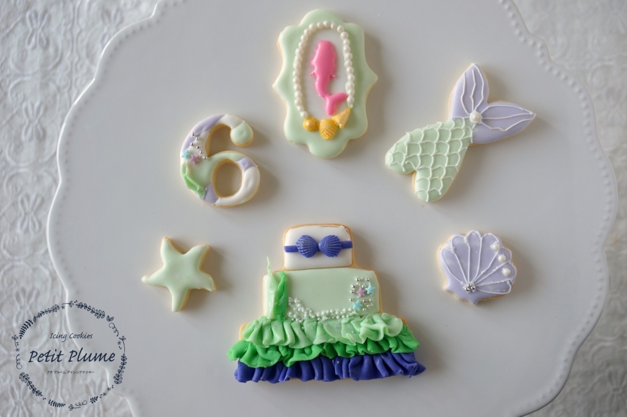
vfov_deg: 25.7
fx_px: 913
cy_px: 208
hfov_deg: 37.9
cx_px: 314
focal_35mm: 52
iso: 100
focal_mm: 35
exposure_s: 1/200
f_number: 4
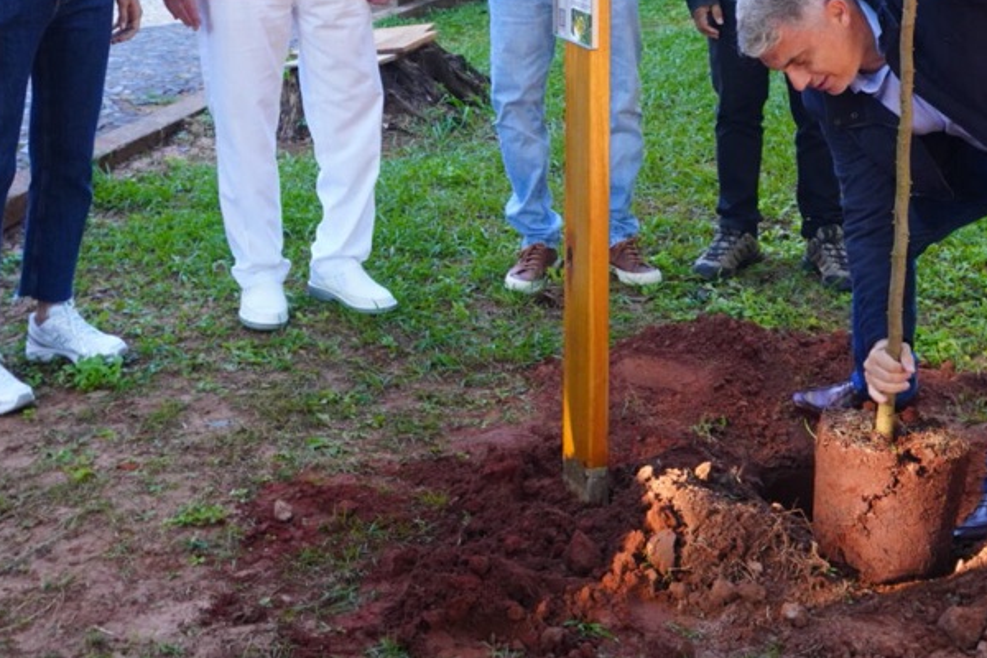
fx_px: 1809
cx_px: 622
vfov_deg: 20.0
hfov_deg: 30.4
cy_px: 5
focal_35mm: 66
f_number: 8
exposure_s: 1/60
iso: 800
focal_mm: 22
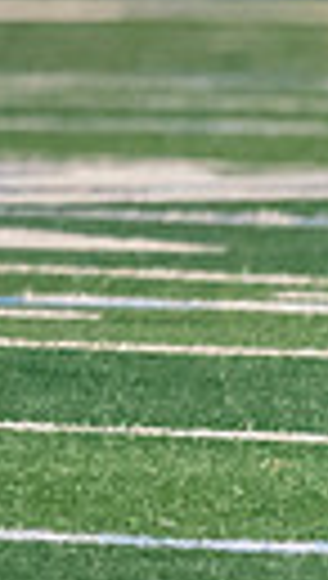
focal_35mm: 2200
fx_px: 33861
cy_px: 13
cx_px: -858
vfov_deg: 1.0
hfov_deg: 0.6
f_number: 2.8
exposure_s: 1/640
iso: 3200
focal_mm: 200
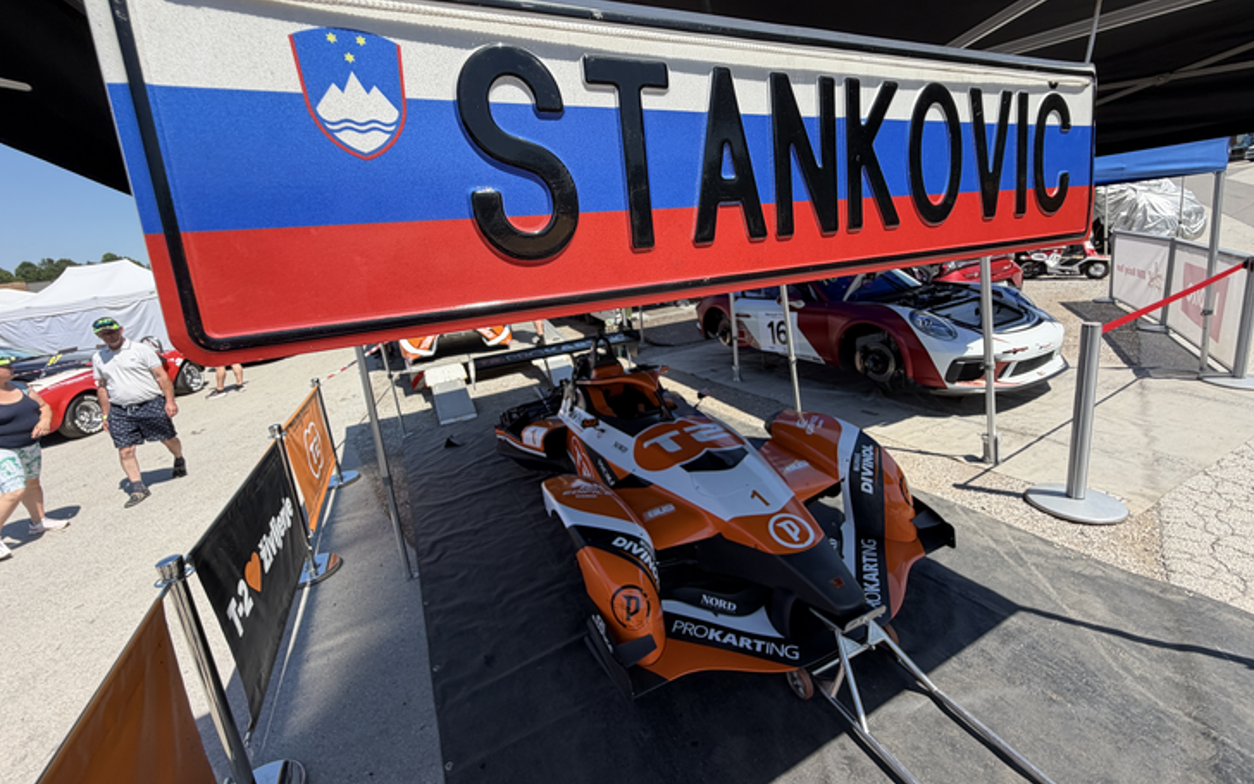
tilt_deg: -9.6
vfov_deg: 74.5
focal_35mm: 15
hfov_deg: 101.5
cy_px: 348
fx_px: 513
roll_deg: +5.0
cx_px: 632
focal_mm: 2.22
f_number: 2.2
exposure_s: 1/770
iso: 32
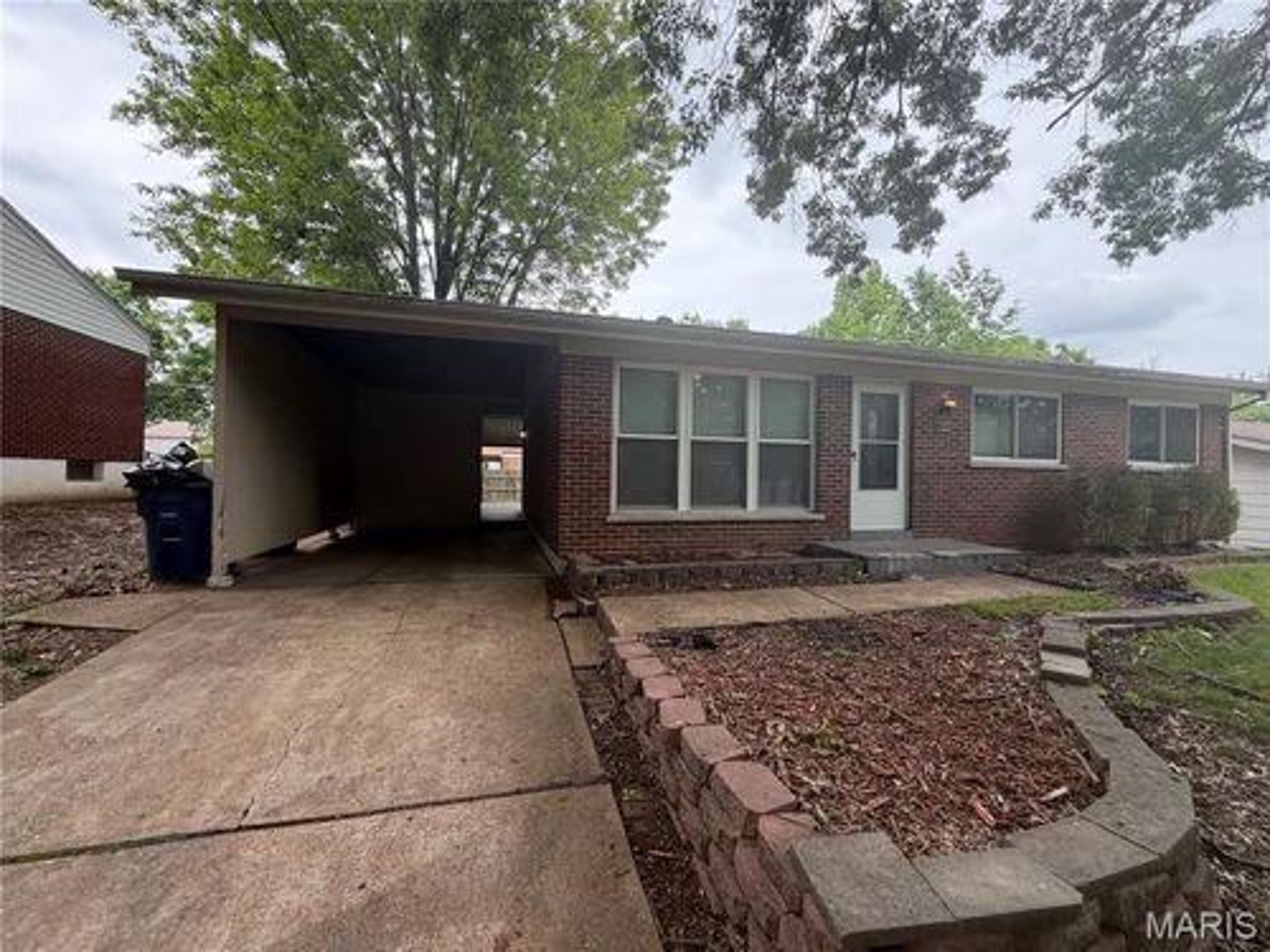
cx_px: 635
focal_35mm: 14
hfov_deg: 102.1
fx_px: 514
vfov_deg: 85.7
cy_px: 476
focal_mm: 2.22
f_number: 2.2
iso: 40
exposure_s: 1/226
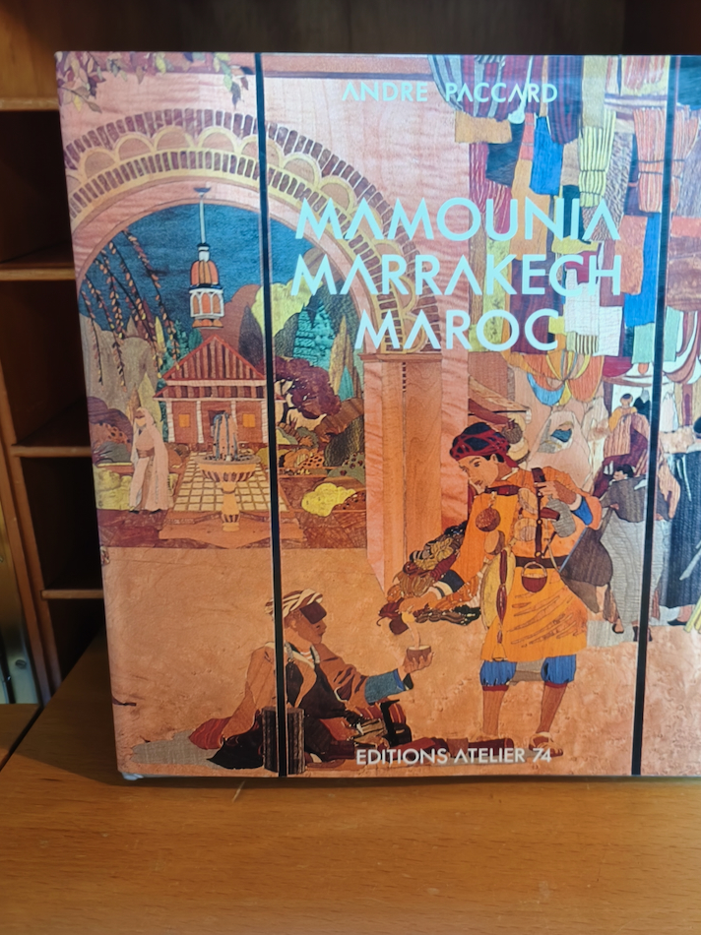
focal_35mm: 31
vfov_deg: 57.9
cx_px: 469
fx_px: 837
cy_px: 372
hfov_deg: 44.7
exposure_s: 1/25
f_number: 1.7
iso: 1250
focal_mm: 5.35
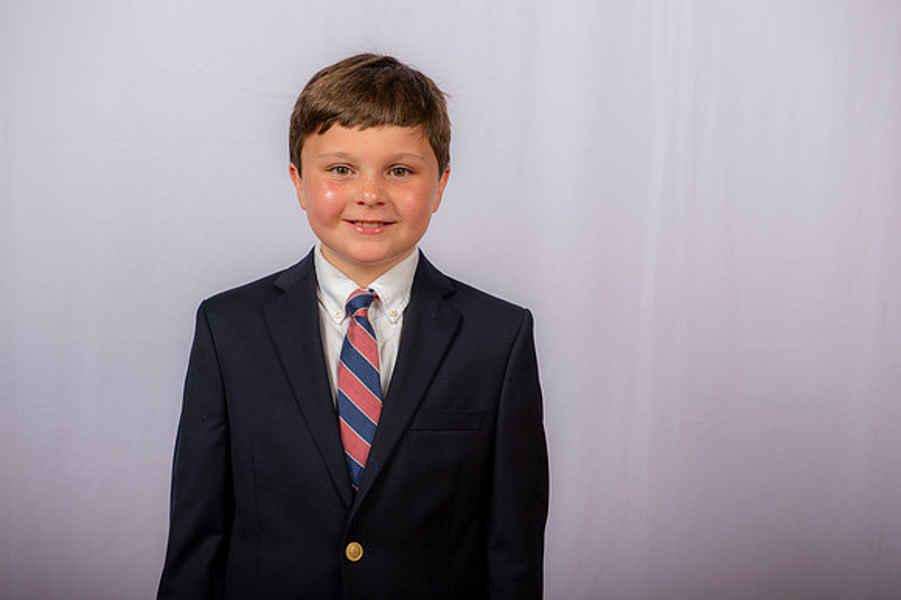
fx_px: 1551
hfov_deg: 32.4
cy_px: 300
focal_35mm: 62
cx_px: 450
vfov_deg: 21.9
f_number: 6.3
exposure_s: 1/200
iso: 400
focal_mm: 62
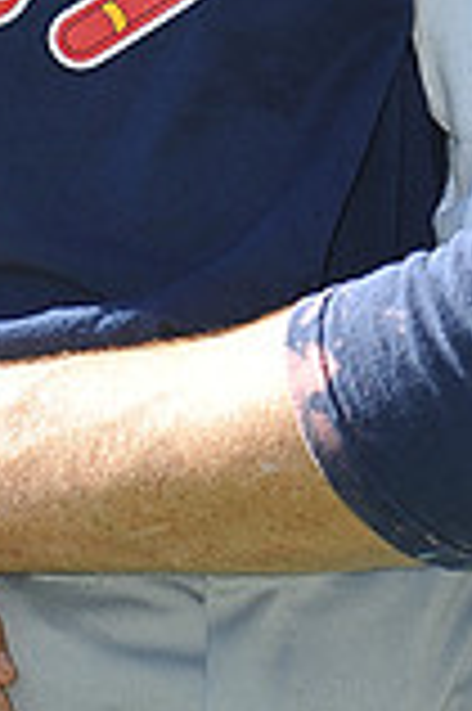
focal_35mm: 733
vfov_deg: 2.8
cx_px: 301
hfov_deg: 1.9
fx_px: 14446
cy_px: -536
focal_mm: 200
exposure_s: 1/640
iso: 200
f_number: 4.5
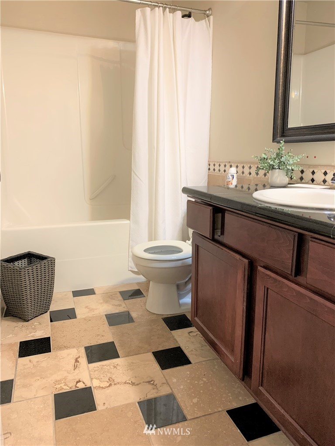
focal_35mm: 26
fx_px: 335
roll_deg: +0.1
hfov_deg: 53.1
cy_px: 223
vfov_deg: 67.3
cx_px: 168
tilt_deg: -11.1
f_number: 1.8
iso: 250
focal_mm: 4.25
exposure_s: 1/60
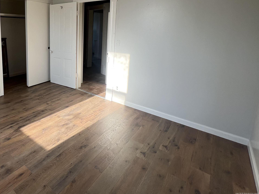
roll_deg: -0.5
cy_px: 52
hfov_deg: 72.2
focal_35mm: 21
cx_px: 58
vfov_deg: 60.4
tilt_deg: -8.2
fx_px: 157
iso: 32
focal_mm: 1.57
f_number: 1.8
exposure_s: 1/99
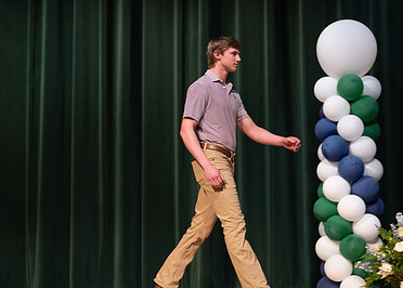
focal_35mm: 88
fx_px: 1008
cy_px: 148
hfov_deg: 22.6
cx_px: 245
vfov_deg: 16.3
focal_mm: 50
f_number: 1.2
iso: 500
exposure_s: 1/320
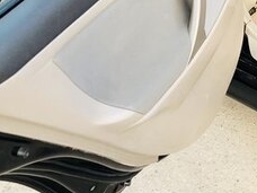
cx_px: 335
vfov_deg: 17.7
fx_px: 601
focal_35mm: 81
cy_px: -11
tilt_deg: -27.9
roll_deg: -3.1
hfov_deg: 21.7
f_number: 1.8
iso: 32
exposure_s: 1/33
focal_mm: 4
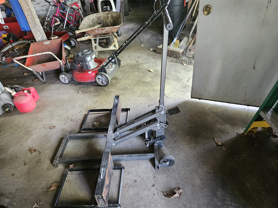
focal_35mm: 23
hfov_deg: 73.9
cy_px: 104
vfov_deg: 58.9
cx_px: 139
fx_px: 185
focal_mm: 5.4
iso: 1000
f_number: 1.8
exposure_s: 1/120
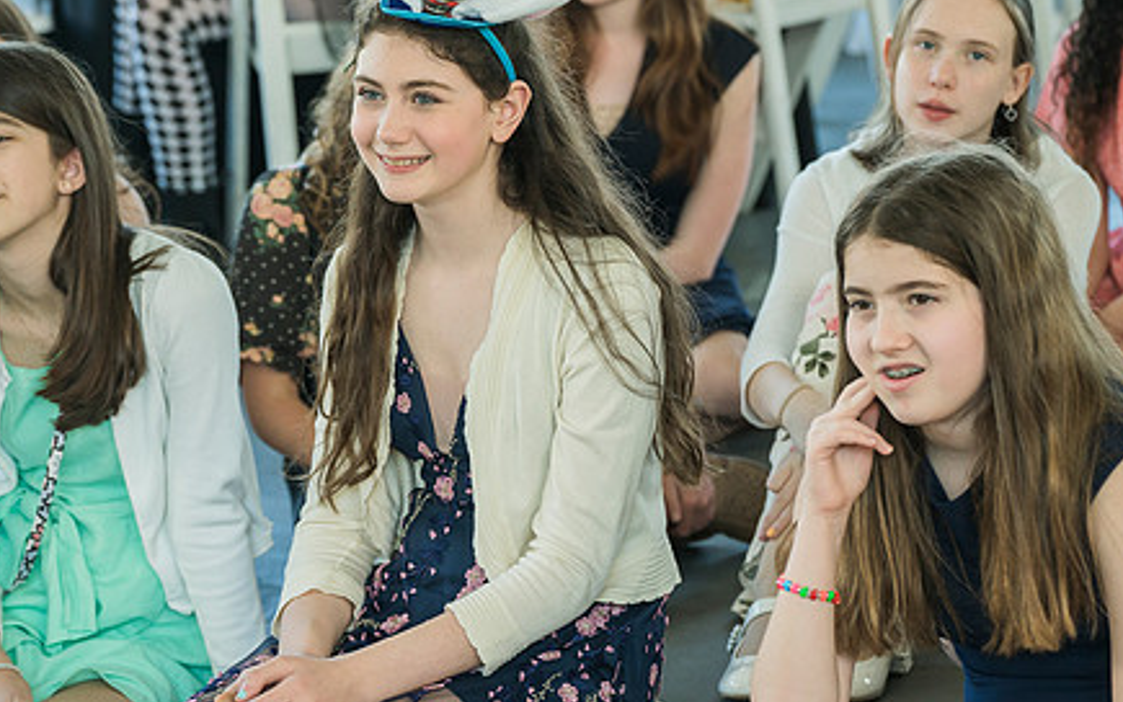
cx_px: 547
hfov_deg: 13.2
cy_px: 314
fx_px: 4867
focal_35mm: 159
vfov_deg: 8.3
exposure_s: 1/160
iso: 800
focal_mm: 117
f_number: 5
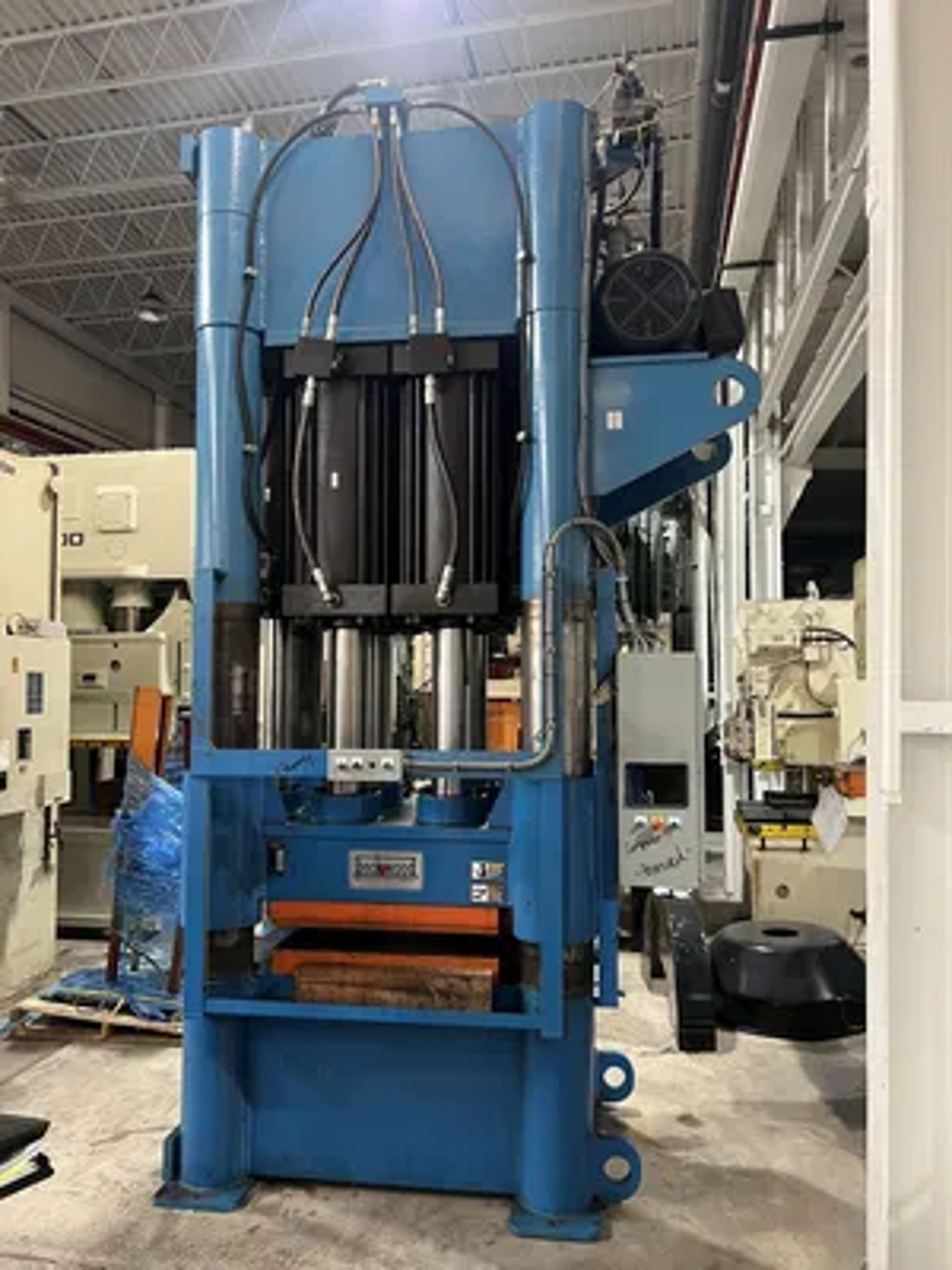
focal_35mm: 26
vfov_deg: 67.3
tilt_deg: +4.8
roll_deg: -0.3
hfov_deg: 53.1
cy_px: 635
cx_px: 476
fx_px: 953
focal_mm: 5.7
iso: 250
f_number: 1.5
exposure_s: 1/60
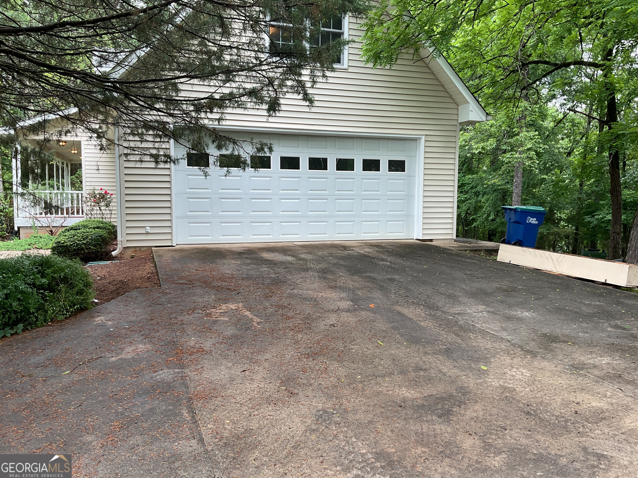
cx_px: 319
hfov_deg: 61.7
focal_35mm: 29
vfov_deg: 48.2
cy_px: 239
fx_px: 534
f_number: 1.8
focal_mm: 3
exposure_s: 1/120
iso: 25
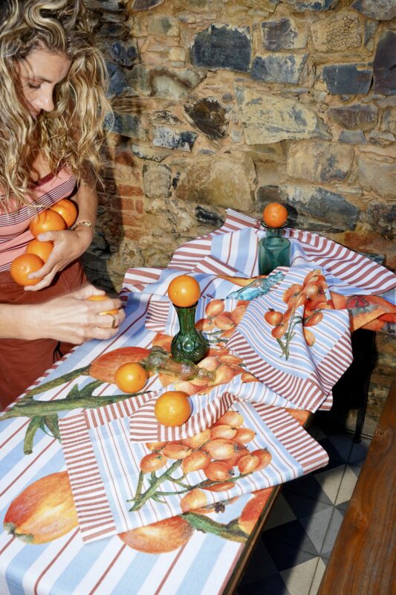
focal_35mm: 33
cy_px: 298
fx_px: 546
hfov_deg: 39.8
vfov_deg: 57.1
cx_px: 198
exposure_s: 1/160
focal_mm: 33.1
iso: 1250
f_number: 8
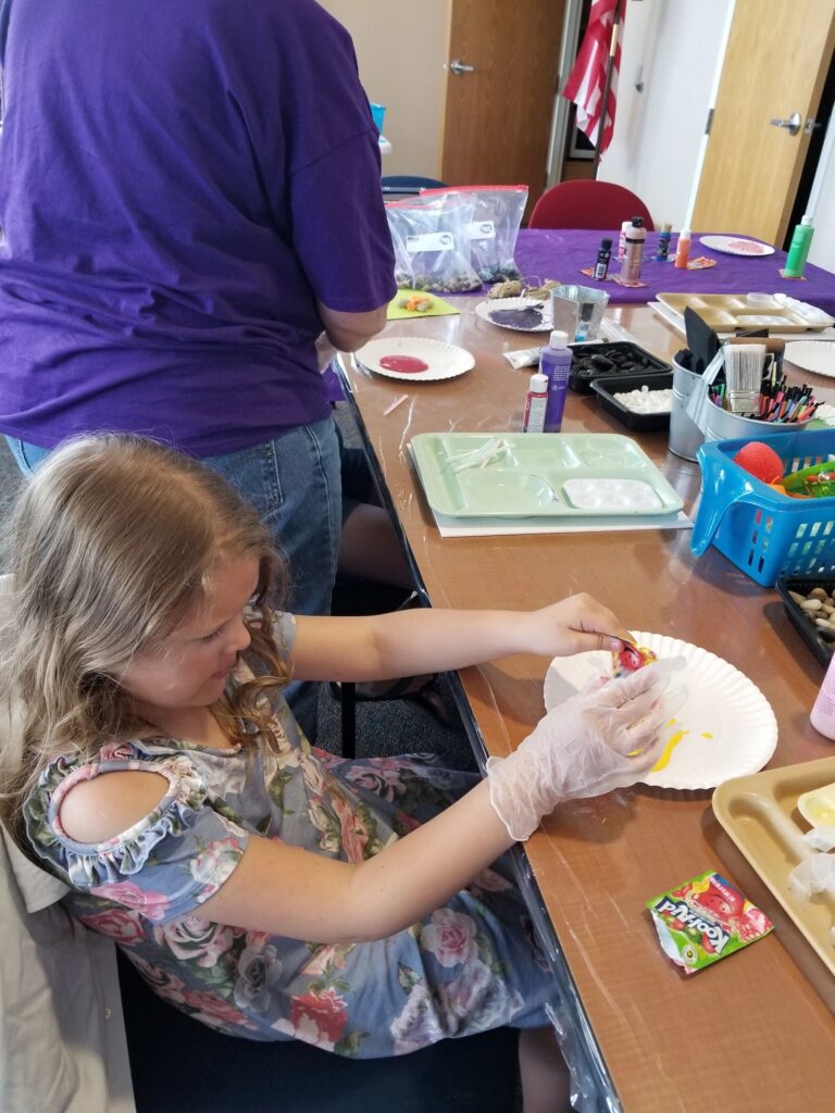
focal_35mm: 26
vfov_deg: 67.3
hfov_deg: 53.1
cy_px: 556
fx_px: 836
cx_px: 418
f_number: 1.7
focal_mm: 4.25
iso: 160
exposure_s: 1/60
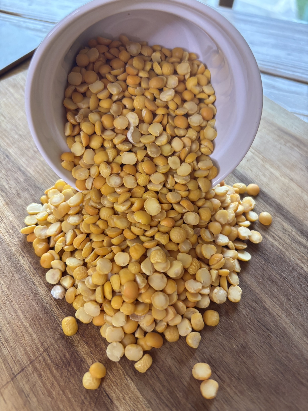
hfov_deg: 53.1
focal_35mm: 26
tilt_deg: -56.1
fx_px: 308
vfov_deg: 67.3
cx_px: 154
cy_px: 206
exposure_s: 1/60
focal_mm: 5.96
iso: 250
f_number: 1.6
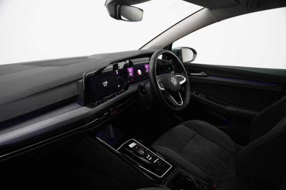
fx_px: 209
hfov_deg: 68.8
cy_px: 95
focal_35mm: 26
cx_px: 143
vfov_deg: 49.0
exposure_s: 1/160
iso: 2500
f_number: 2.8
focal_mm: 26.3
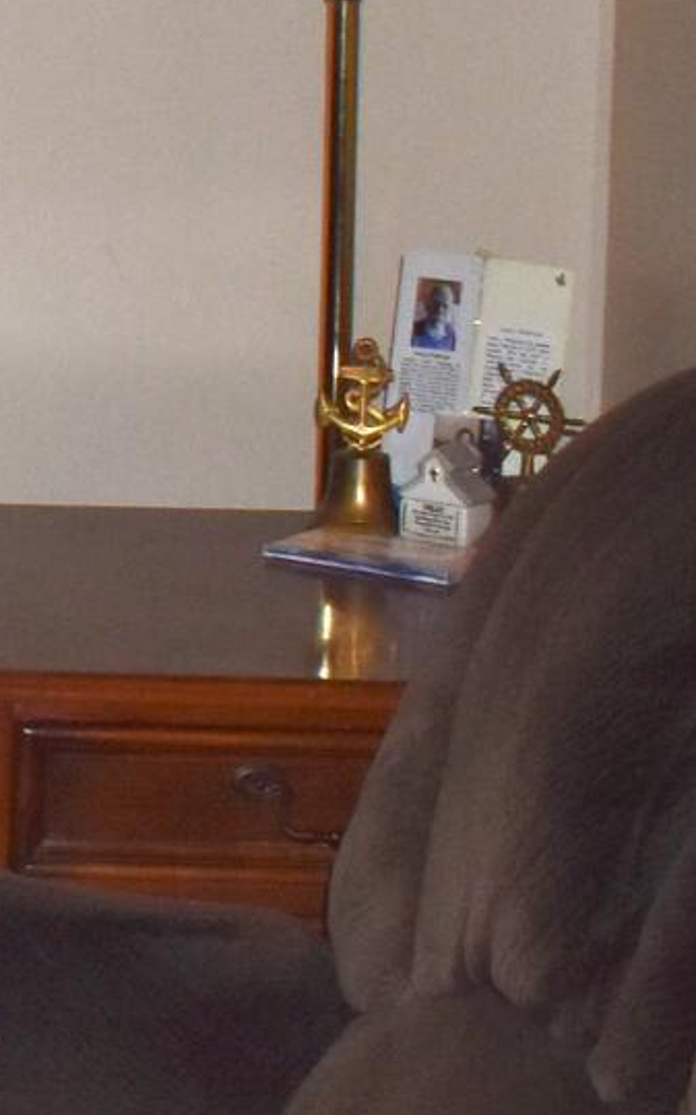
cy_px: -112
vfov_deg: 13.4
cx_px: -1722
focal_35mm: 153
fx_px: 4648
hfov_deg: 7.2
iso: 800
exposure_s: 1/160
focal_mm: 18
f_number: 3.5
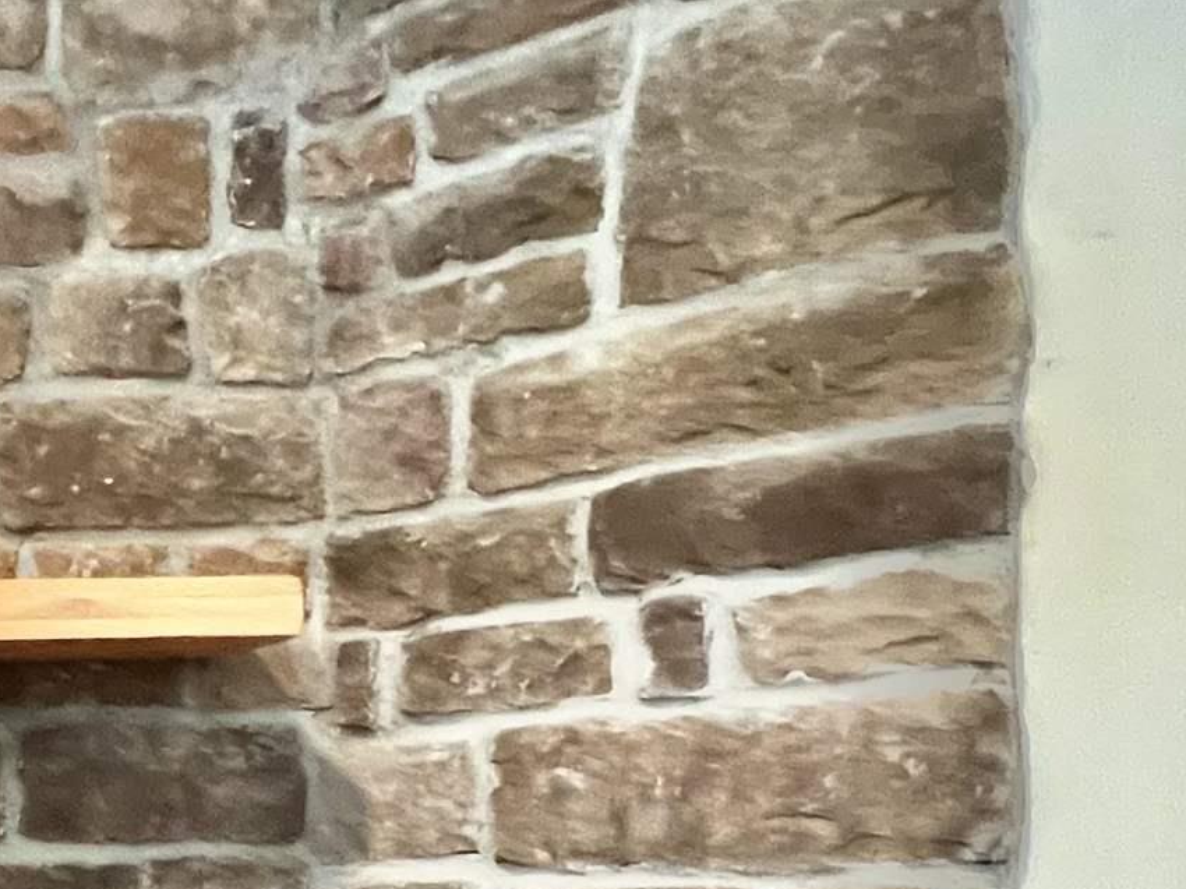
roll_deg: +0.9
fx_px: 1610
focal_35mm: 47
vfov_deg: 28.1
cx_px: -276
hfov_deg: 32.5
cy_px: 977
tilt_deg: -2.3
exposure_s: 1/60
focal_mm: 1.57
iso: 800
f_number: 1.8
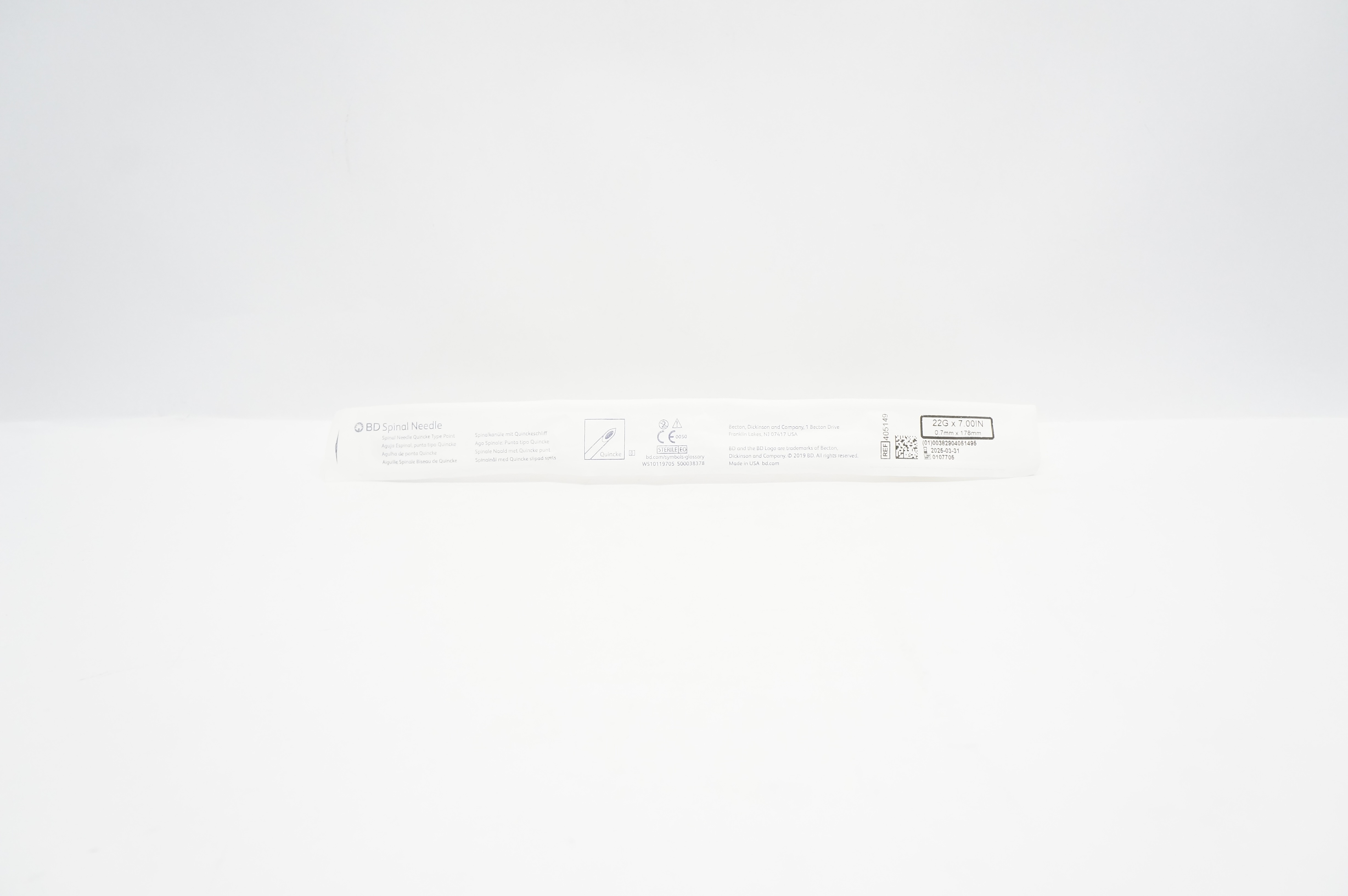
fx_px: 1010
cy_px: 448
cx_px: 674
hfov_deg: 67.4
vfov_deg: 47.8
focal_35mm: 27
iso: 800
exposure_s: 1/60
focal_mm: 18
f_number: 6.3
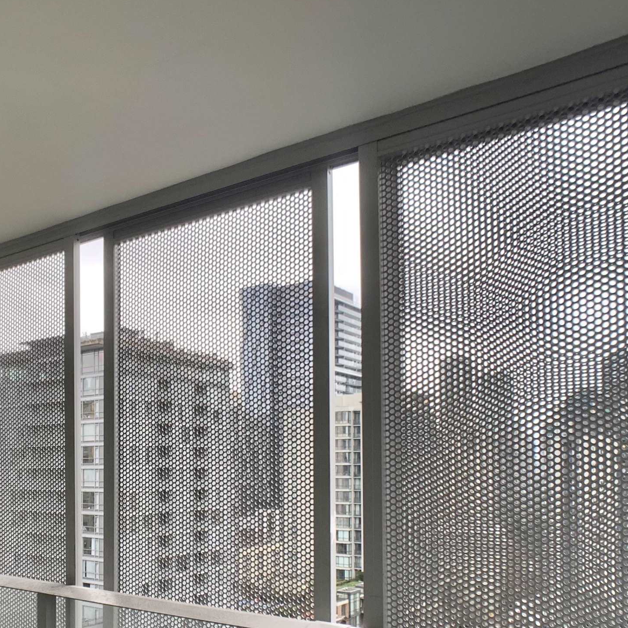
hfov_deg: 33.6
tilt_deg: -1.0
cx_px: 124
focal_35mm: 49
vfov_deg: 33.9
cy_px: 482
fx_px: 1006
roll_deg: +0.4
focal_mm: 4.25
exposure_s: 1/121
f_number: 1.8
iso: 64
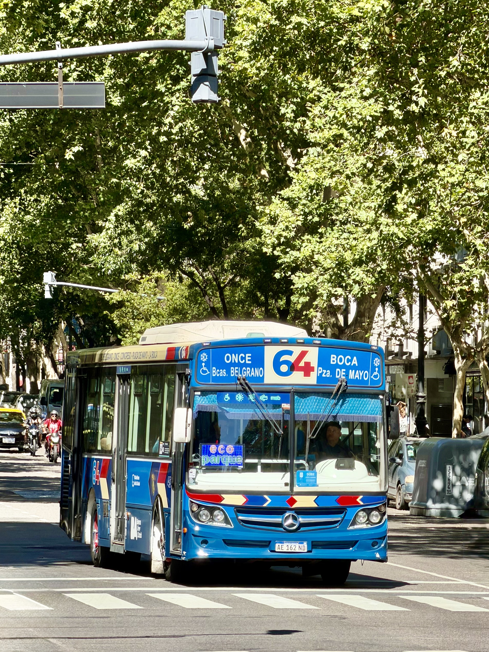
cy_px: 328
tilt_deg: -0.5
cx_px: 243
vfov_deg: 9.8
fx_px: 3805
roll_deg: -0.9
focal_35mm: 202
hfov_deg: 7.4
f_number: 2.8
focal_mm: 16.89
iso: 50
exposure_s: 1/521
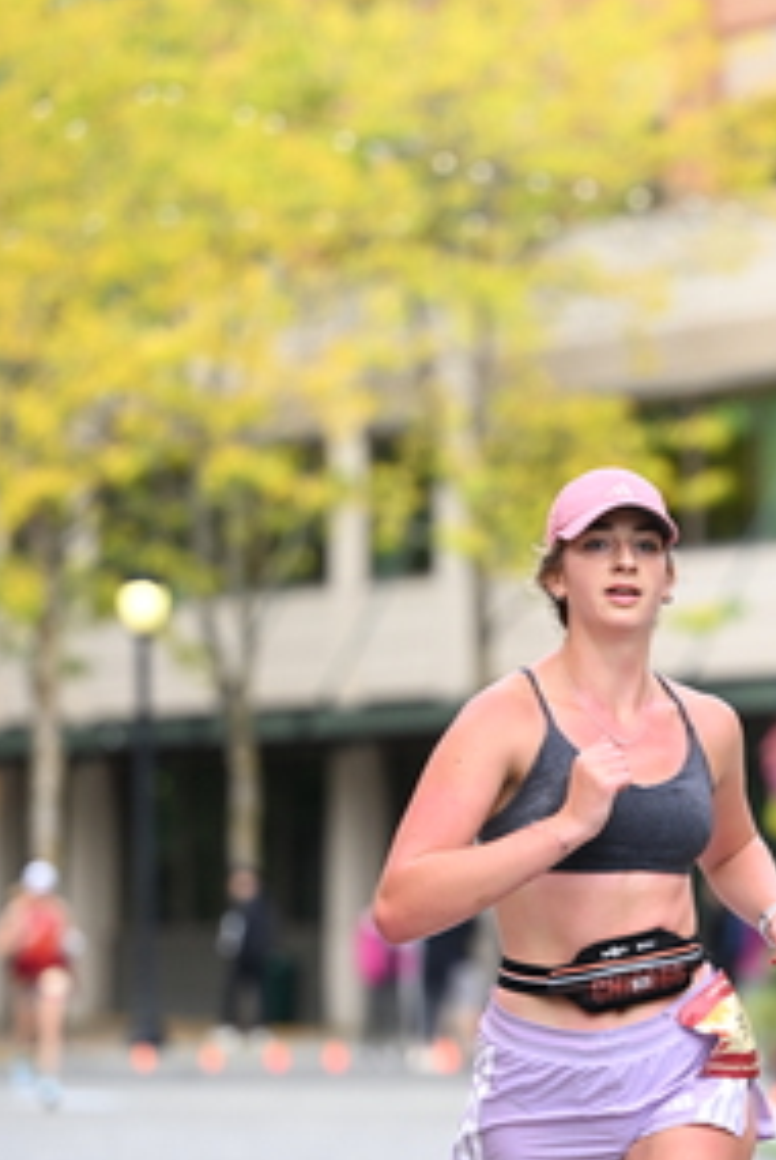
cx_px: 692
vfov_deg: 8.5
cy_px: 662
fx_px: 7805
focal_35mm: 242
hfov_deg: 5.7
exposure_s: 1/2000
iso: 1000
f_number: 2.8
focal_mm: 125
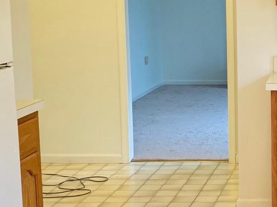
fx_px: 744
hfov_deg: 19.7
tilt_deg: -8.6
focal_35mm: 93
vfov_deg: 15.9
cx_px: 339
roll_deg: +0.0
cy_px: 95
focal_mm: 4.25
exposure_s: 1/60
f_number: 1.8
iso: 125
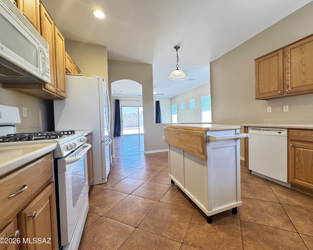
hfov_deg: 96.6
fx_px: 139
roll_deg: +1.7
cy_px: 124
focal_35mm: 15
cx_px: 170
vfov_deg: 84.0
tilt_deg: -1.9
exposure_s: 1/60
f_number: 2.2
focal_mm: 2.22
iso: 320
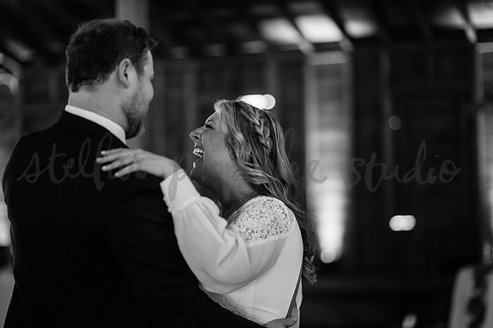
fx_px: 1179
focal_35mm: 86
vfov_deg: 15.8
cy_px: 164
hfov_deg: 23.6
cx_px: 246
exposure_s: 1/200
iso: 800
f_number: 1.6
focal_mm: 85
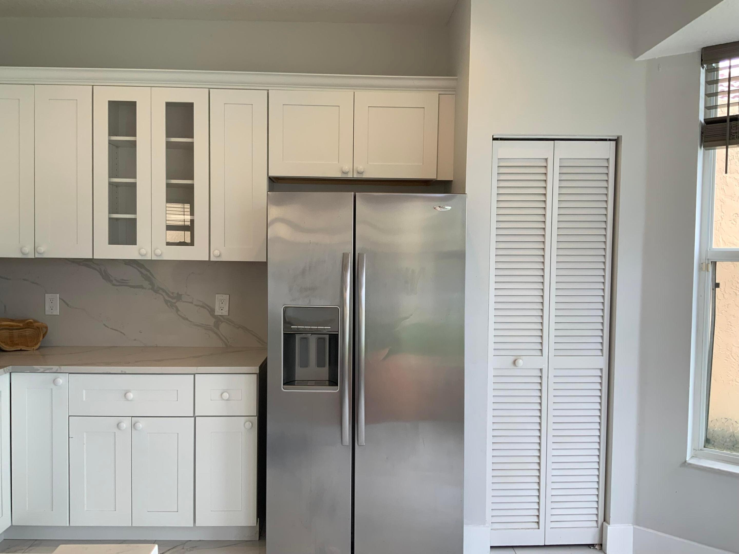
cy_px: 277
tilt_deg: -1.4
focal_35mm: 29
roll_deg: -1.5
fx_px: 619
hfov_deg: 61.7
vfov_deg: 48.2
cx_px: 370
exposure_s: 1/120
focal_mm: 3
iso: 32
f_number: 1.8
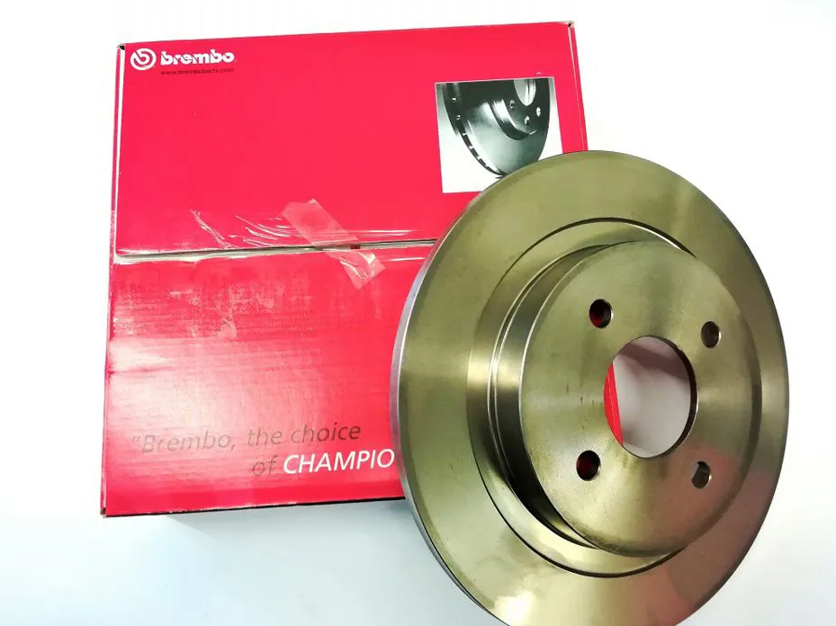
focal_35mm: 28
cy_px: 328
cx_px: 408
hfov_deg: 63.5
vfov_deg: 49.7
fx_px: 676
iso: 400
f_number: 2.2
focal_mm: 3.83
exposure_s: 1/25
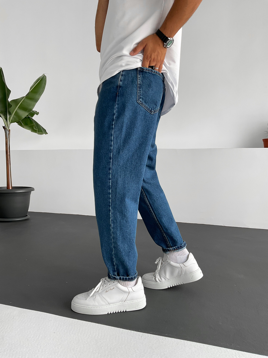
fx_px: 299
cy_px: 179
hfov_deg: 48.2
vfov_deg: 61.7
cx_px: 134
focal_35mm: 29
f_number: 1.8
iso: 25
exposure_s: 1/120
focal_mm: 3
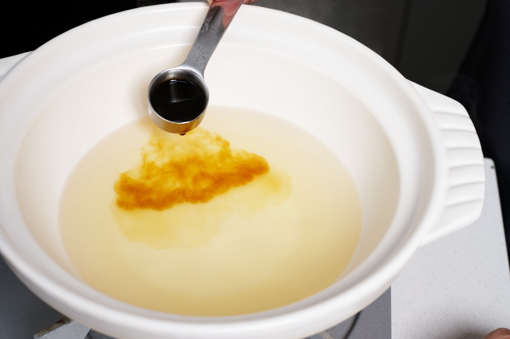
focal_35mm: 61
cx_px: 255
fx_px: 864
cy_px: 170
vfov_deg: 22.2
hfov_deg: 32.9
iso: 400
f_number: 9
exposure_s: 1/400
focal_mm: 61
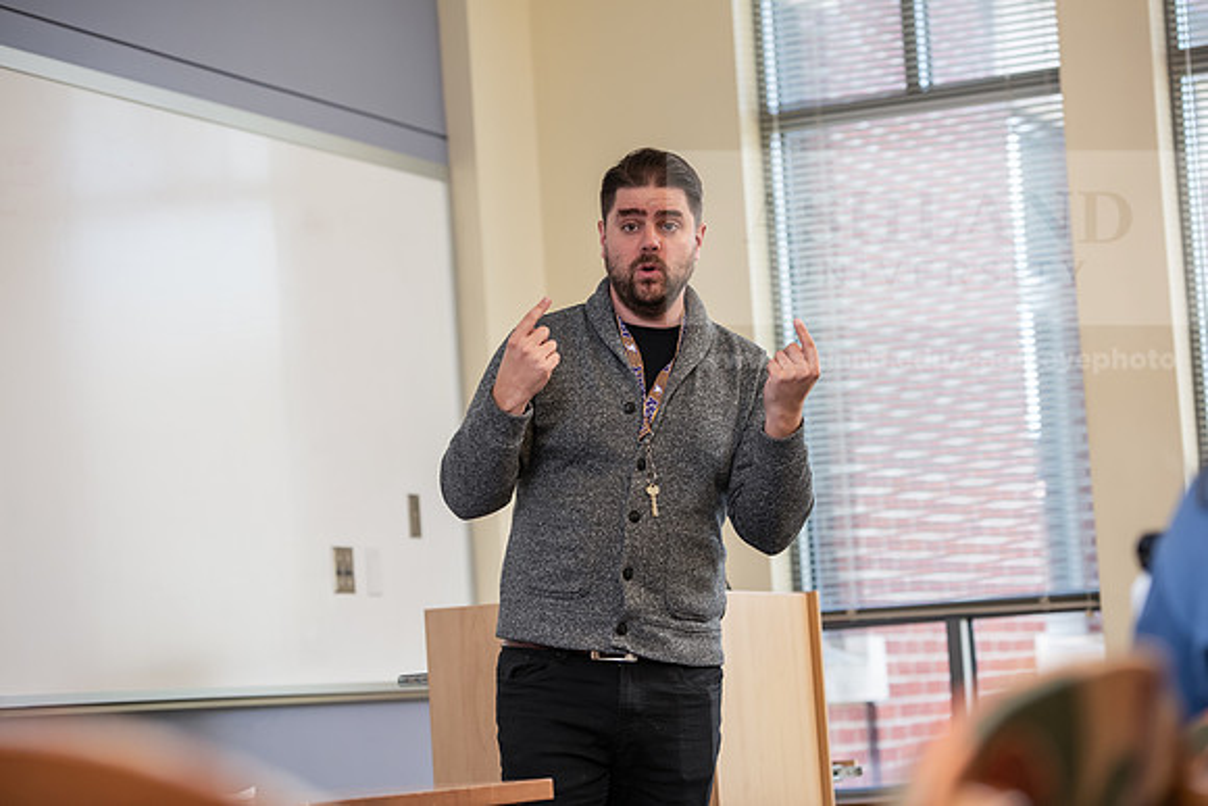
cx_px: 604
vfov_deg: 12.5
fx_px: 3692
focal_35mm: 110
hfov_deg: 18.6
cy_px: 403
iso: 640
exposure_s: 1/200
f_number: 3.5
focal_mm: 110
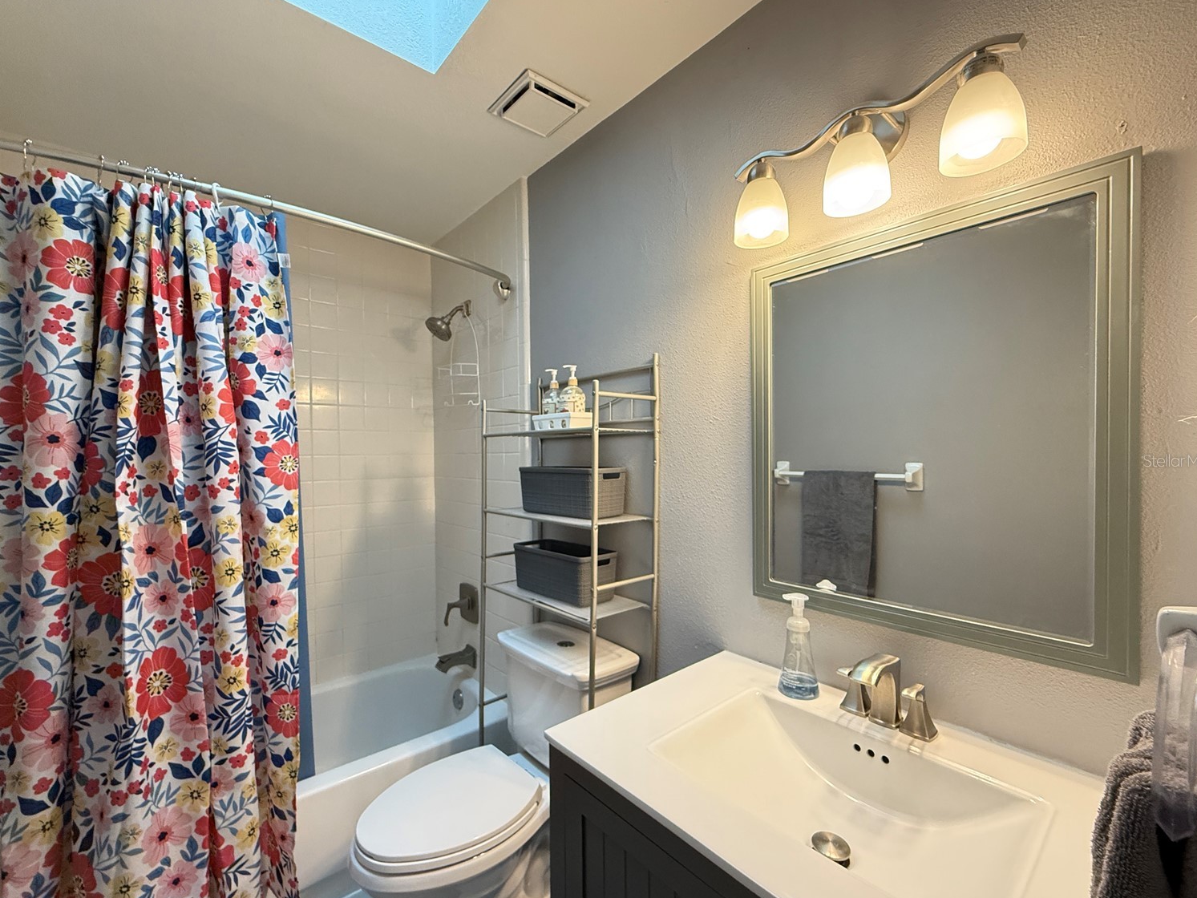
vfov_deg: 81.7
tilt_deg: -0.9
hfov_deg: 98.1
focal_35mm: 15
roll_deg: -0.4
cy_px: 460
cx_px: 577
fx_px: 519
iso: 500
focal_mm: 2.22
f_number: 2.2
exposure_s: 1/120
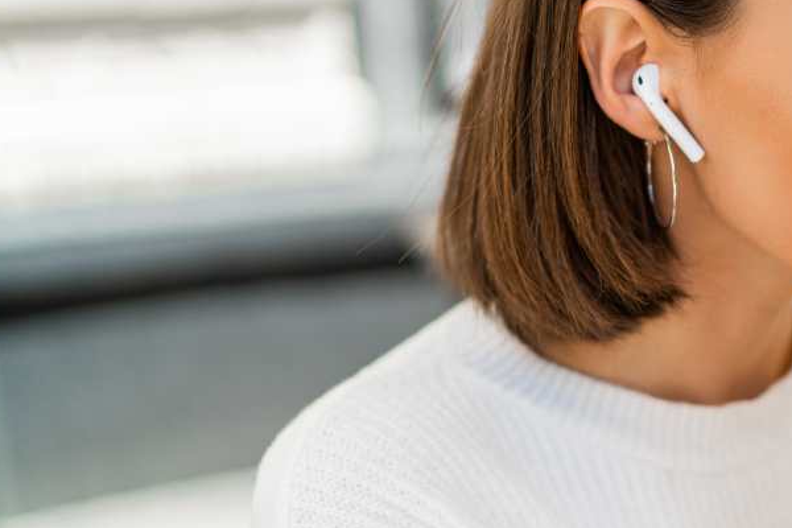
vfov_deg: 19.5
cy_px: 259
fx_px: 1540
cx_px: 779
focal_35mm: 70
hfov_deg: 27.3
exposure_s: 1/1250
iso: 64
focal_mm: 35
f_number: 1.6
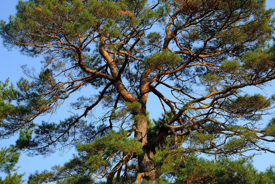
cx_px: 138
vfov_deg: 16.5
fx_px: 634
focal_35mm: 83
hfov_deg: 24.5
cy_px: 92
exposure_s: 1/27
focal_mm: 55
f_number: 18
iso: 200
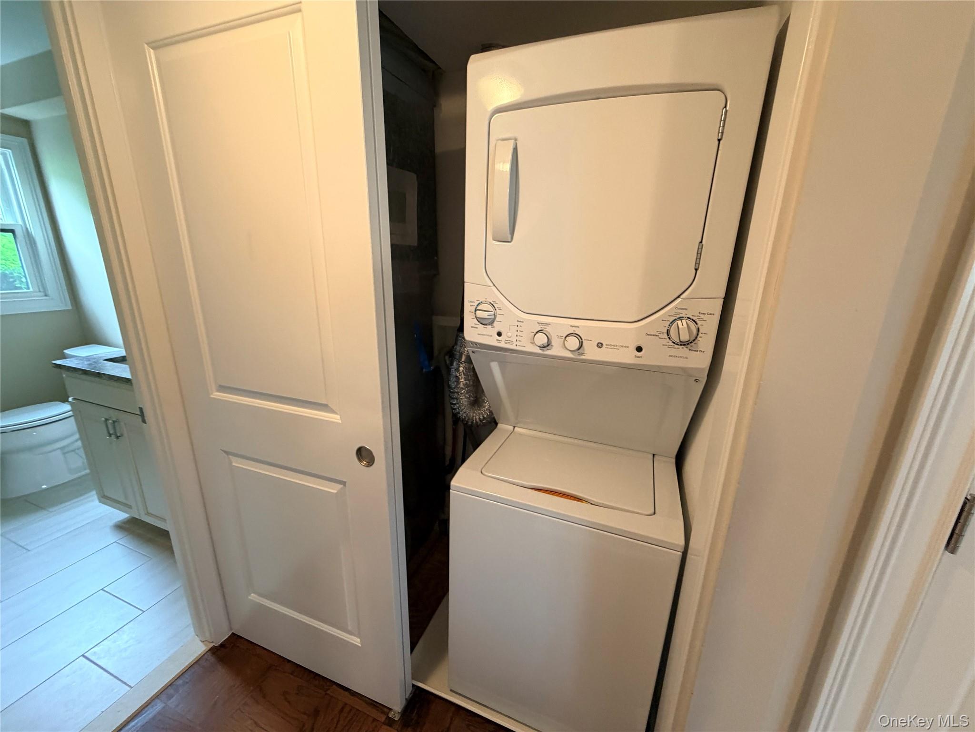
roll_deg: -0.2
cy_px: 366
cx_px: 488
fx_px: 394
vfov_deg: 85.7
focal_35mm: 14
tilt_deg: -13.7
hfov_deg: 102.1
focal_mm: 2.22
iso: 250
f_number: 2.2
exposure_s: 1/60
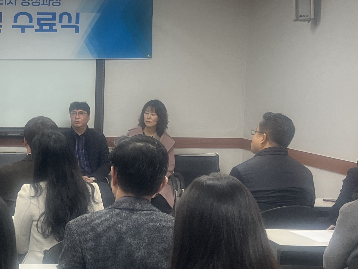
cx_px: -22
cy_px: 133
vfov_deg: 19.4
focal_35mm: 76
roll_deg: -1.1
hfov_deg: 24.2
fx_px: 786
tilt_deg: -4.6
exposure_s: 1/120
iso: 100
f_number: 1.6
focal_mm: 5.1
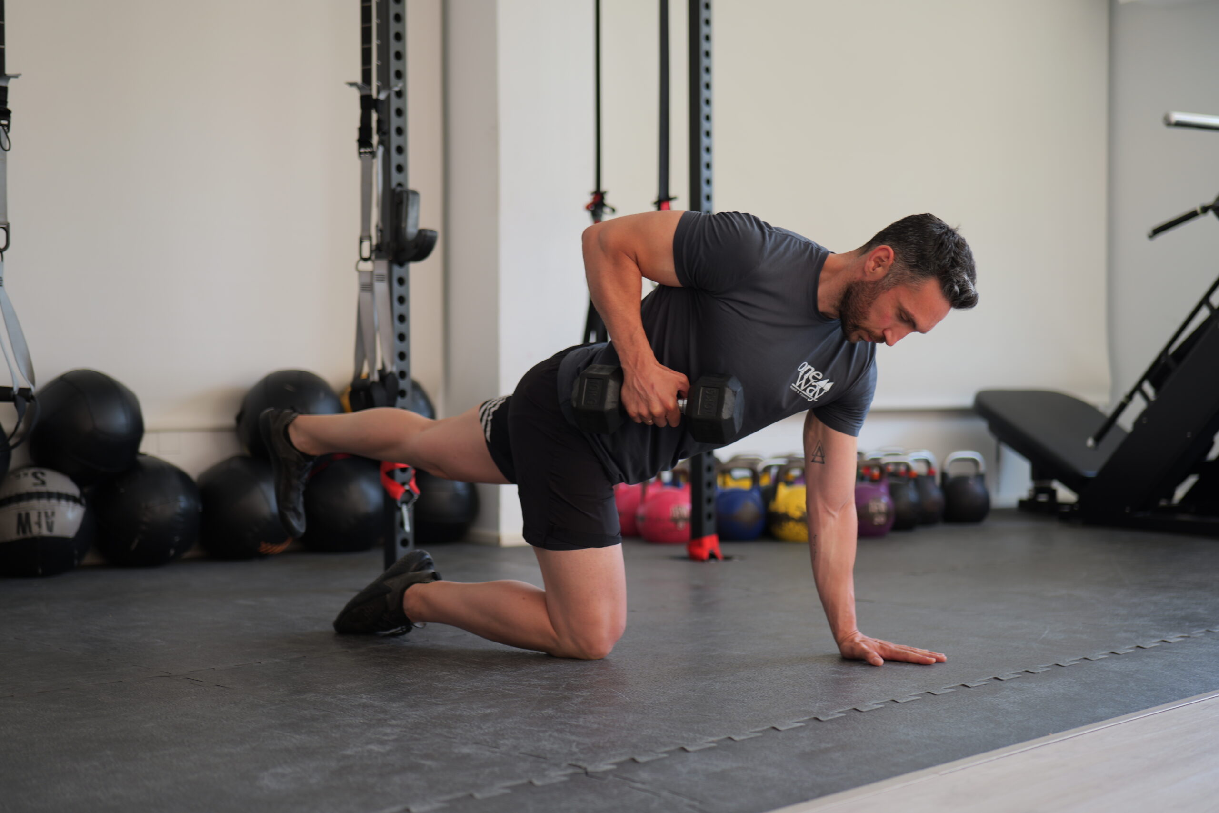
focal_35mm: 50
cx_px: 610
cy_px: 406
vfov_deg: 27.0
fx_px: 1693
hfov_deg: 39.6
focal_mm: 50
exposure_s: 1/60
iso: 100
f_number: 1.8
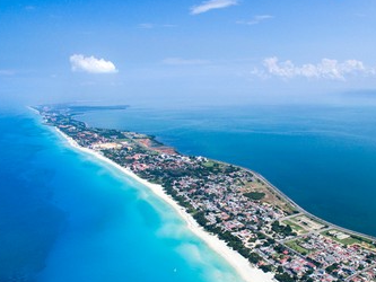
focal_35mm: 33
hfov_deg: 54.6
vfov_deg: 42.5
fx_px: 359
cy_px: 184
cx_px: 239
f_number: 2.8
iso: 100
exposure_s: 1/2700
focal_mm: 3.61
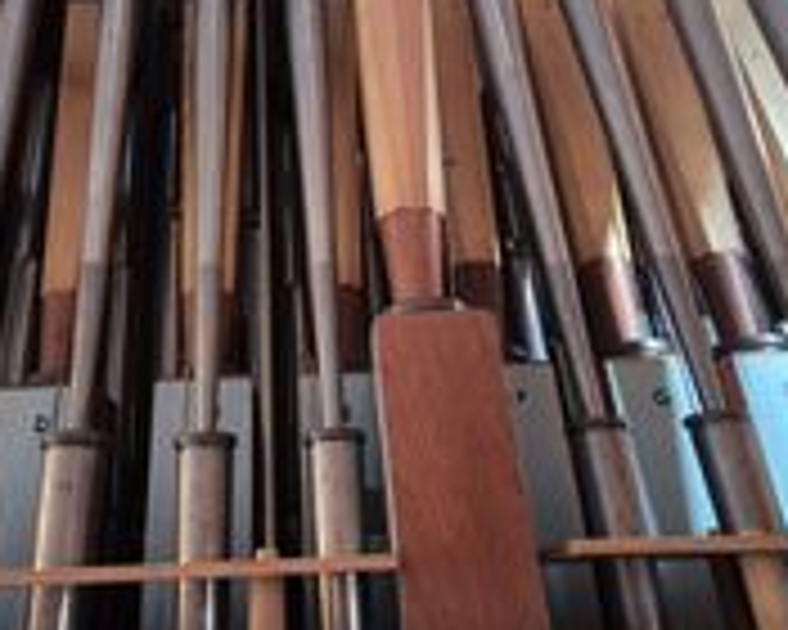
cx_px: 297
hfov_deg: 59.7
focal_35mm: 29
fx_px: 676
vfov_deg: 48.9
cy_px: 198
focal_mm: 2.2
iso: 640
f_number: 2.2
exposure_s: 1/50
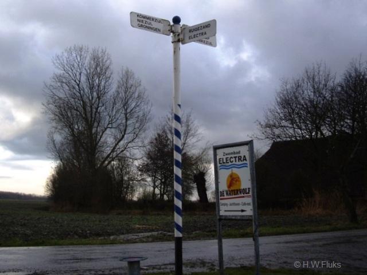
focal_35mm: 38
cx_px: 184
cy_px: 138
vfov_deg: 37.7
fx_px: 403
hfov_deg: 49.0
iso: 64
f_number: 2.8
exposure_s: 1/640
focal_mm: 7.9
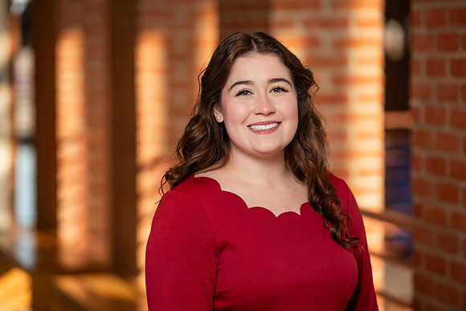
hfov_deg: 12.4
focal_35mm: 165
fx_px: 2136
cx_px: 233
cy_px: 156
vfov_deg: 8.3
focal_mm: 165
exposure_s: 1/250
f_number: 3.5
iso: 250
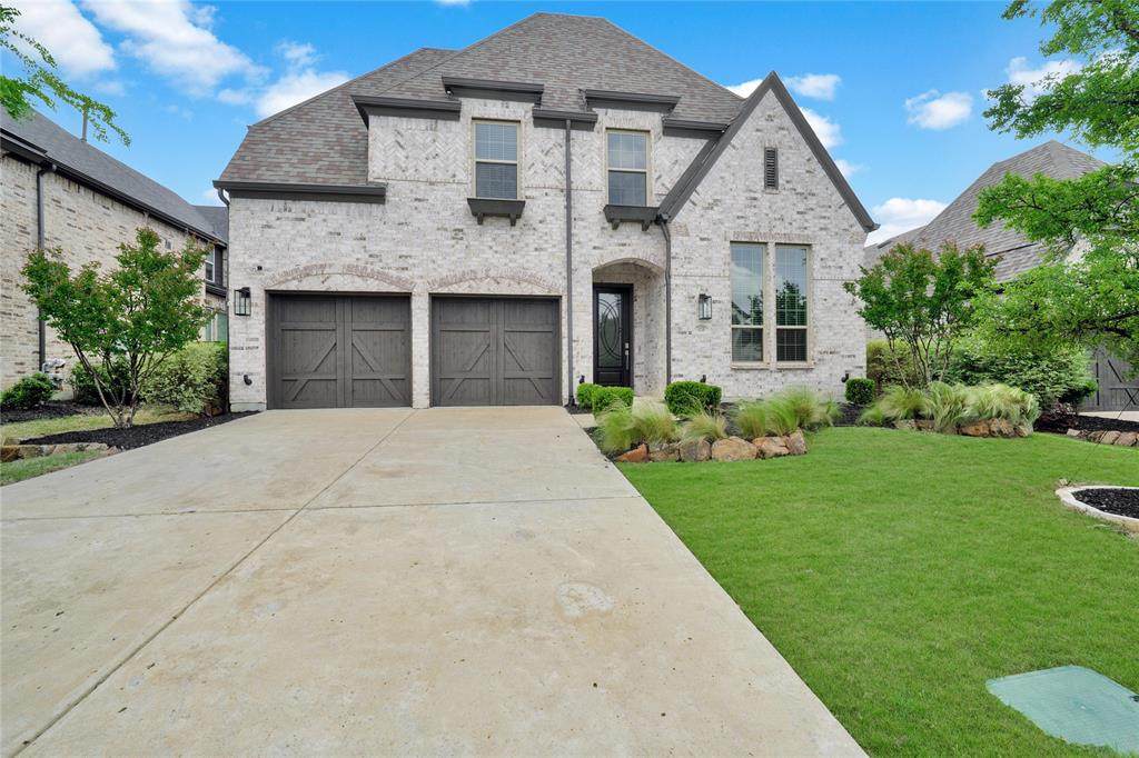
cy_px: 379
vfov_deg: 77.3
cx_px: 570
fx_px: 474
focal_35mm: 15
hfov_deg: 100.4
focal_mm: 15
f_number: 9
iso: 250
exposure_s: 1/200
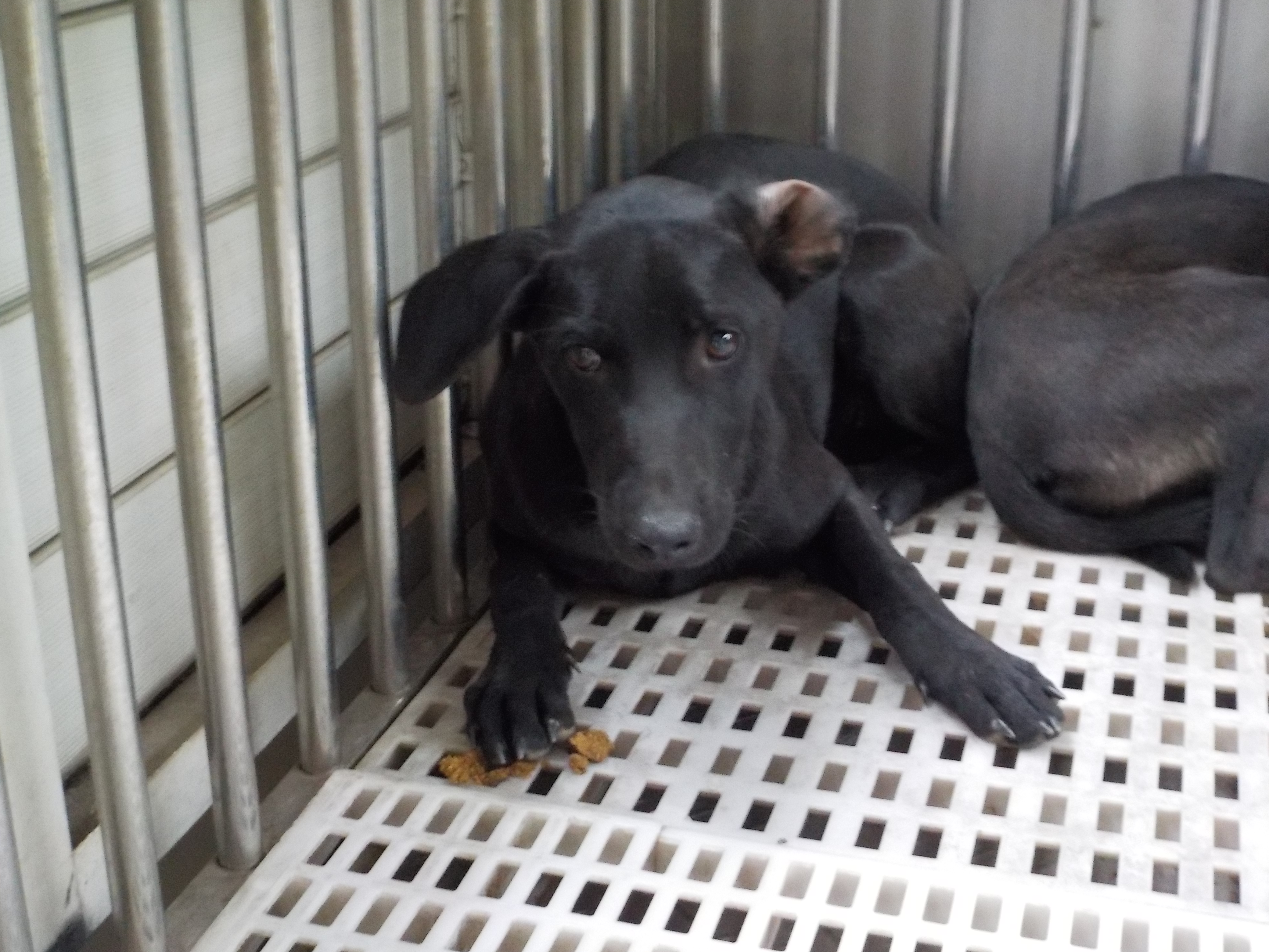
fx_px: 1723
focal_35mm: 47
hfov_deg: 40.4
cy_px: 476
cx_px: 634
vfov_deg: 30.9
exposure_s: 1/8
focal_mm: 6.4
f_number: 4.2
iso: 720
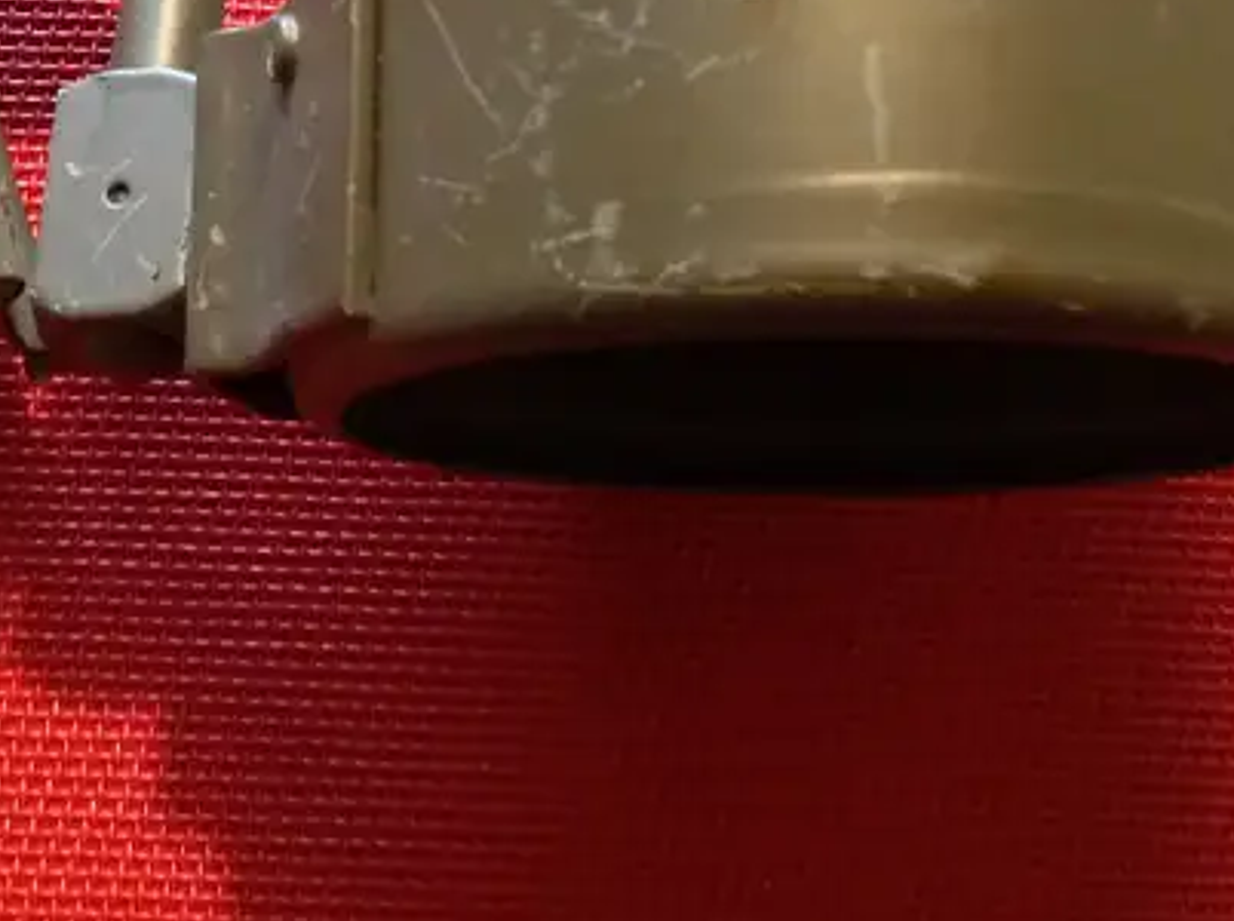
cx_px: 479
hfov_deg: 22.5
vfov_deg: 16.5
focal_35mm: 87
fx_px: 3096
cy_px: -68
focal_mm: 4.28
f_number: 2.4
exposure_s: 1/15
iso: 320
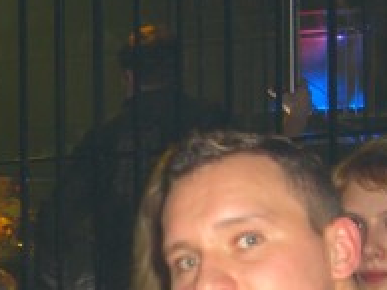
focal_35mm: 117
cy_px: 358
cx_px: 58
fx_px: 1307
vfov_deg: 12.3
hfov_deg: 16.7
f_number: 2.8
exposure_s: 1/60
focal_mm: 7.9
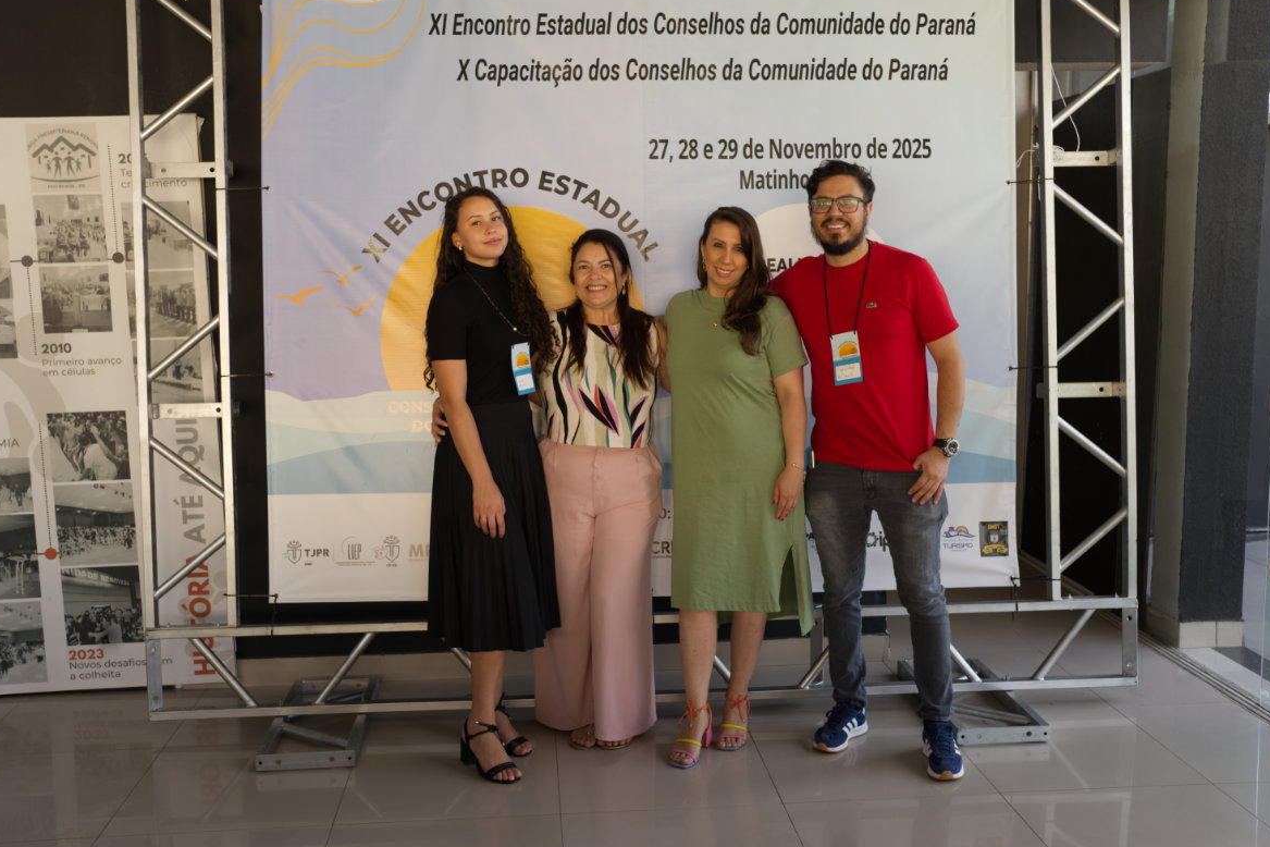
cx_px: 621
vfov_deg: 36.9
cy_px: 421
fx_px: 1270
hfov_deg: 53.1
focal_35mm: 36
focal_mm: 35
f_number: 4
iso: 200
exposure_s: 1/100
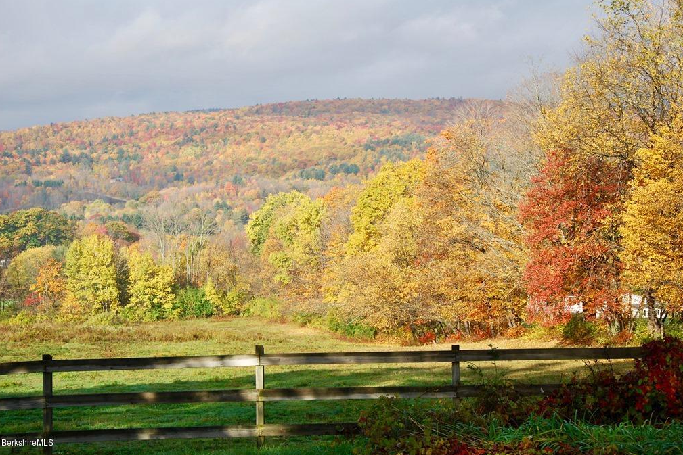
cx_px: 344
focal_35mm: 64
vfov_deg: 21.2
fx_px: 1214
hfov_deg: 31.4
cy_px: 229
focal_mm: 42
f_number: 7.1
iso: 100
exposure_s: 1/200
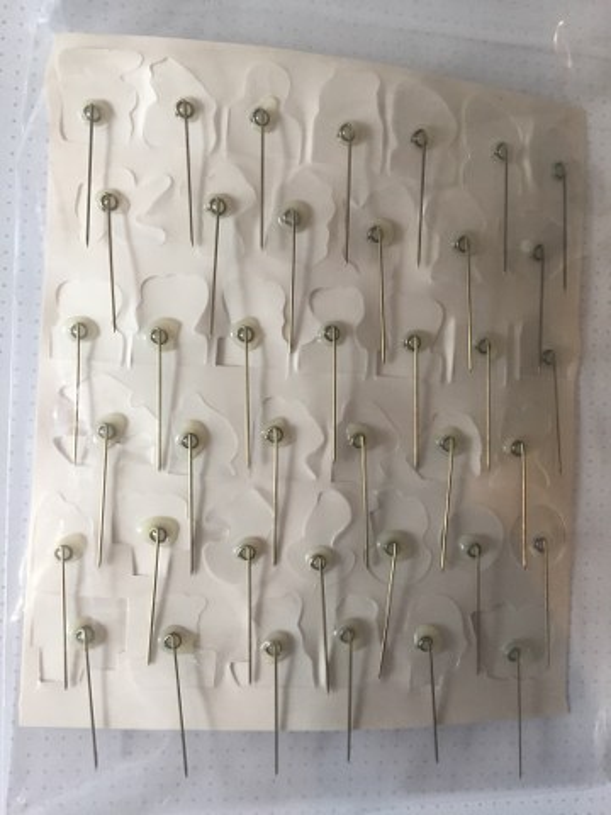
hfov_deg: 48.2
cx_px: 306
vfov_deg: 61.7
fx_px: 682
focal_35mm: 29
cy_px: 408
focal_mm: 4.15
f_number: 2.2
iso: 64
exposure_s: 1/33
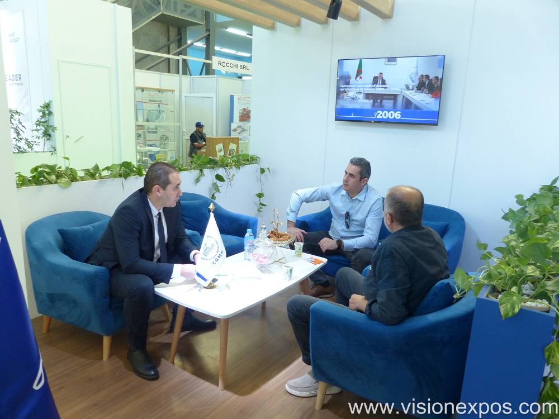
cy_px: 210
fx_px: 404
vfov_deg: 54.9
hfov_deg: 69.4
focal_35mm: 25
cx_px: 280
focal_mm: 4.5
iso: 200
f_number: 2.8
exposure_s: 1/50
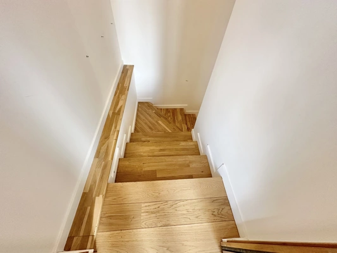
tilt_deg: -49.7
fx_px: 136
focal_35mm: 14
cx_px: 168
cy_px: 126
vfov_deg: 85.7
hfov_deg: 102.1
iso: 250
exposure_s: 1/99
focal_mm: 2.22
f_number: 2.2
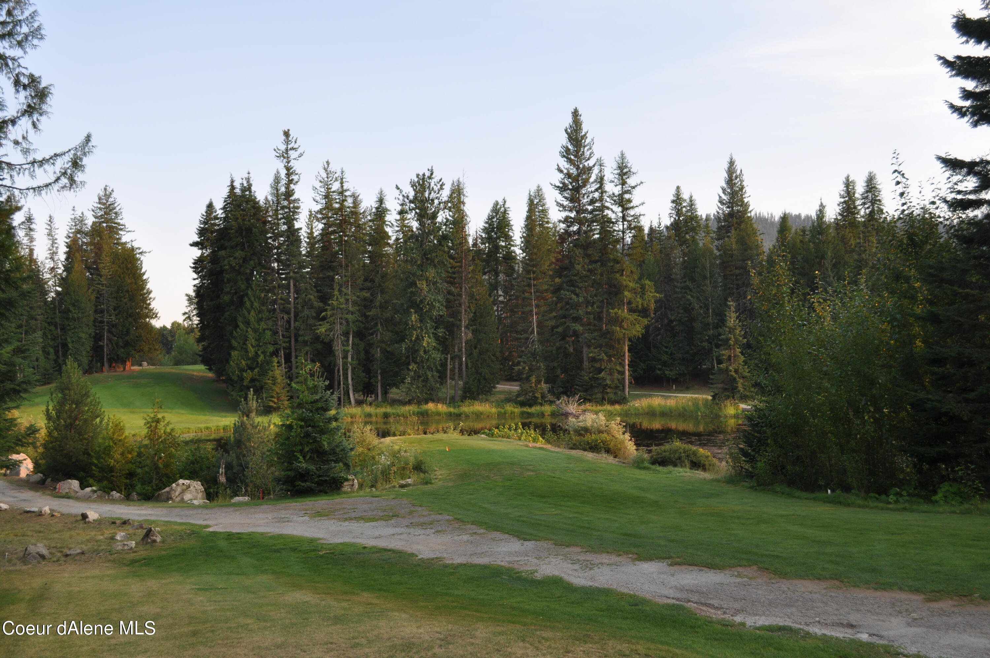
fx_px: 989
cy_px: 329
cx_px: 495
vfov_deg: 36.8
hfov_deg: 53.2
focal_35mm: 36
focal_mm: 24
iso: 200
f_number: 5.6
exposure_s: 1/200
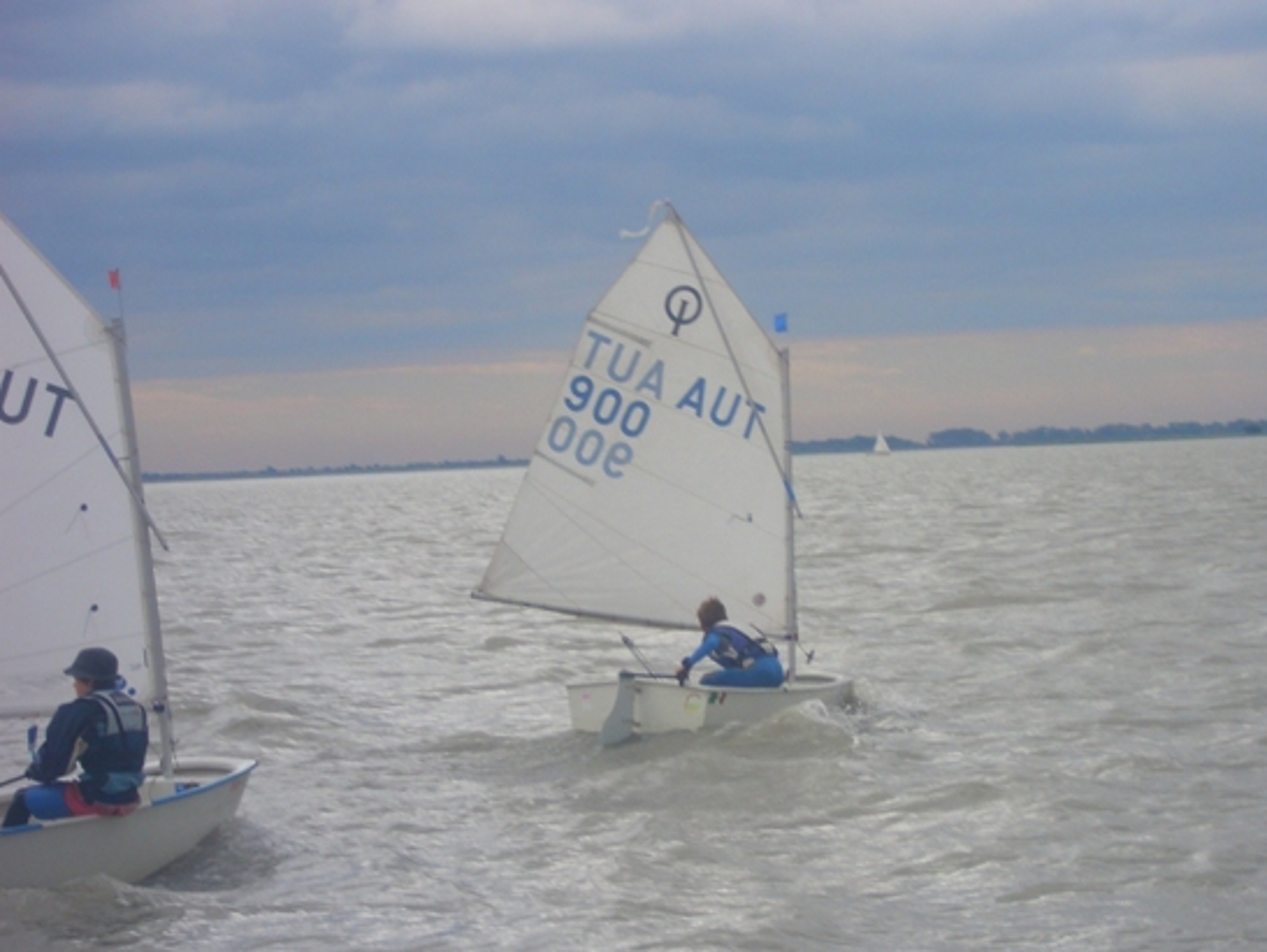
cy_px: 464
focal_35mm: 123
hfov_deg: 16.0
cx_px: 719
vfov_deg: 12.1
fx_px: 4504
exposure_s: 1/125
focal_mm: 17.4
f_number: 7.7
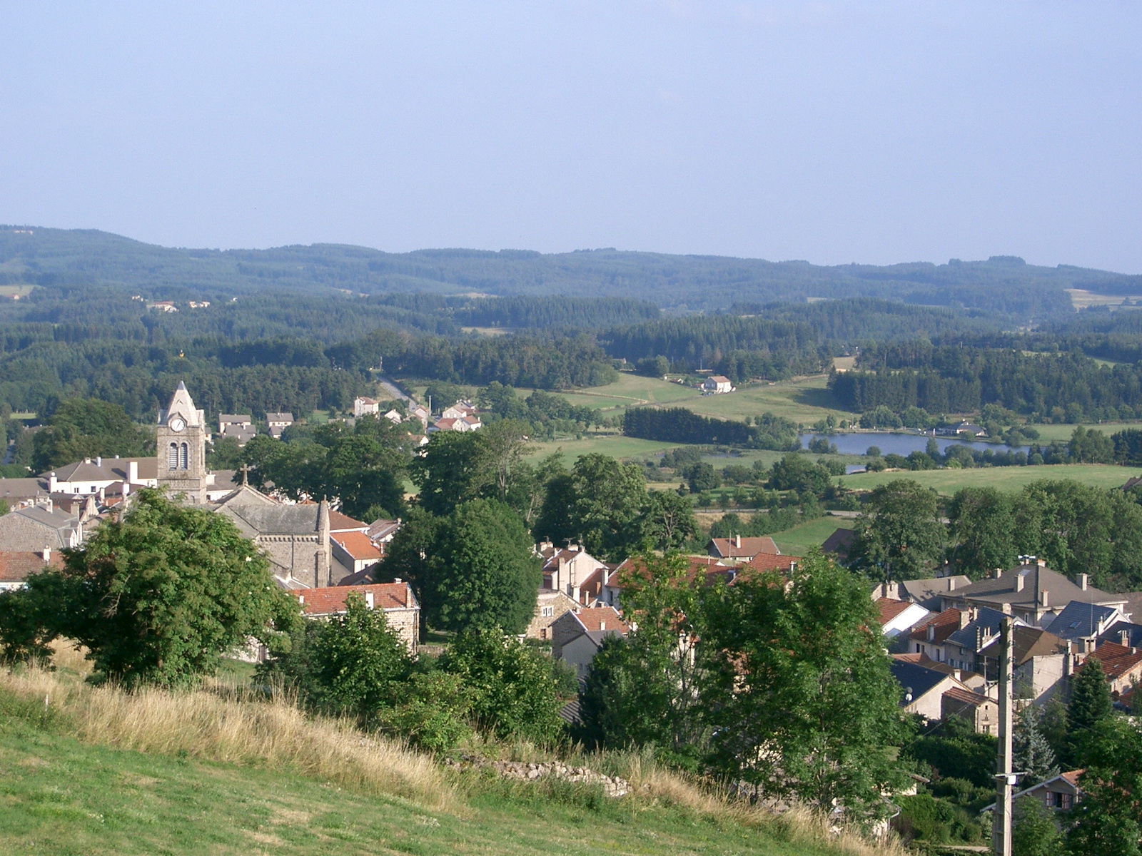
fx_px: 2771
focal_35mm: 84
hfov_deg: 23.3
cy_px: 428
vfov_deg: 17.6
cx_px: 571
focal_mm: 17.2
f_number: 4.1
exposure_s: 1/800
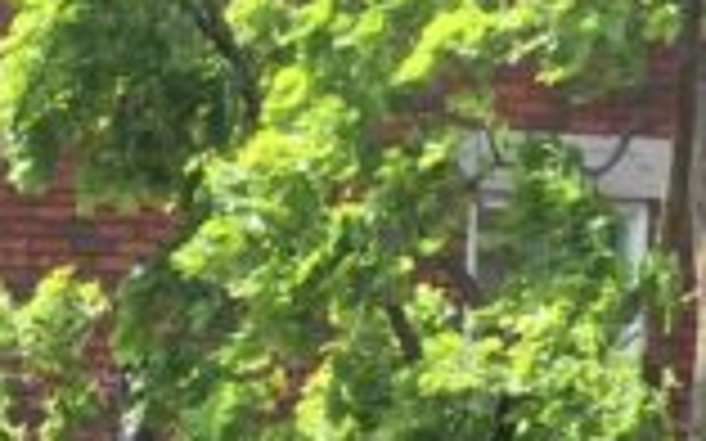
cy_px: 2254
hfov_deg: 10.3
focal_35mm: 201
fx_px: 3866
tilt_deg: -12.7
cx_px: -85
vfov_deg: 5.1
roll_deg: -0.8
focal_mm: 4.15
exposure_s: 1/391
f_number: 2.2
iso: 32
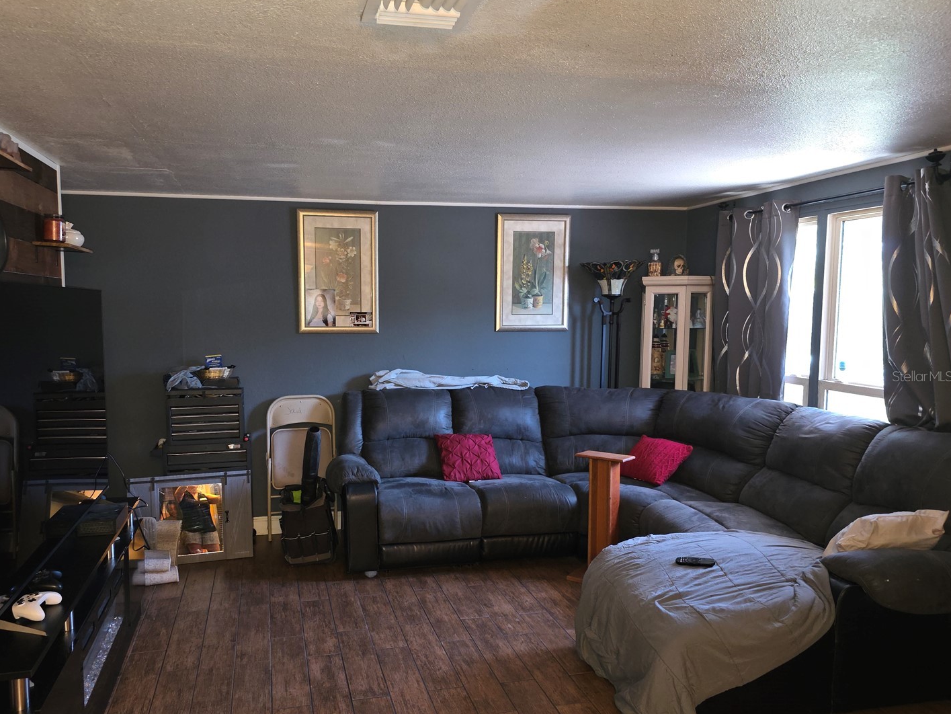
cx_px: 418
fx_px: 714
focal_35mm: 26
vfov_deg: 53.1
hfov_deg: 67.1
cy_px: 376
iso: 200
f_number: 1.7
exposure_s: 1/12
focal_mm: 6.3
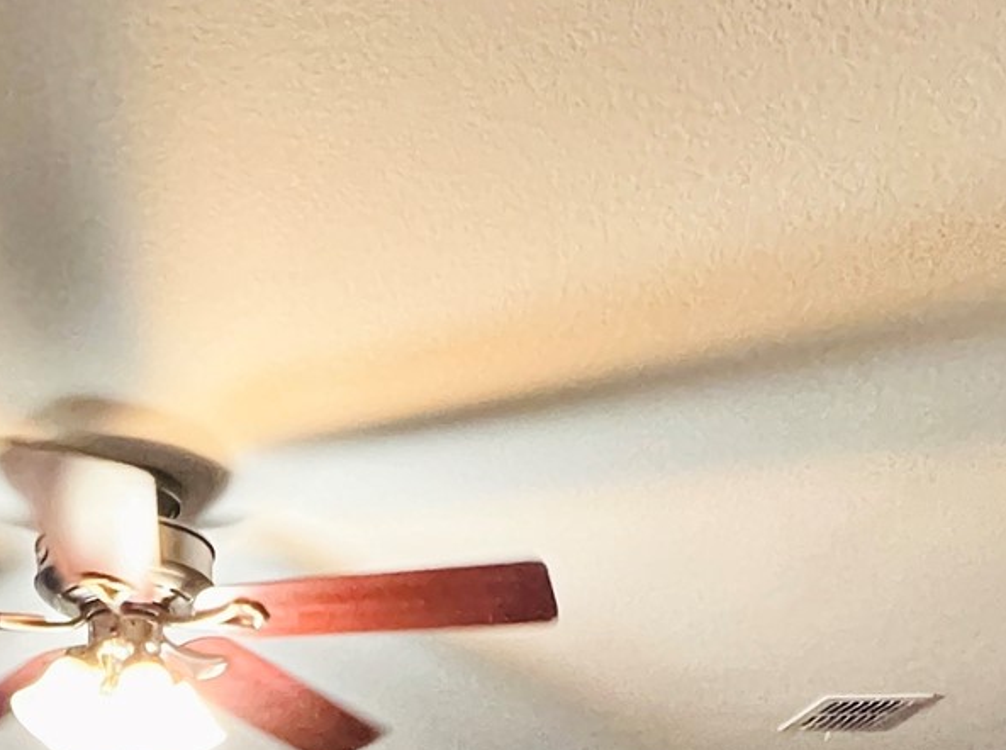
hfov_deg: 41.1
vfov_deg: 25.2
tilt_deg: +0.8
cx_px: 266
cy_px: 1093
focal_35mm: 45
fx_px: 1305
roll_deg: +0.3
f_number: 1.8
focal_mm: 1.57
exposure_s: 1/60
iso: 640
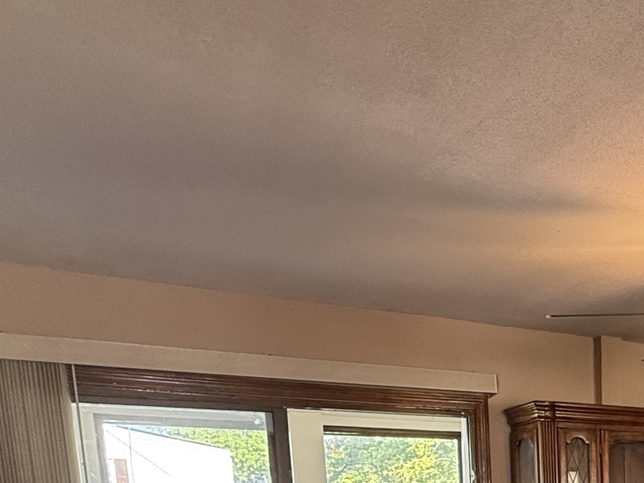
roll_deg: +1.0
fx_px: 763
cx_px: 672
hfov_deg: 39.3
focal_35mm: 41
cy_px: 618
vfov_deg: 29.0
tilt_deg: -8.2
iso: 320
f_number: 2.2
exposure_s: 1/99
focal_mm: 2.22
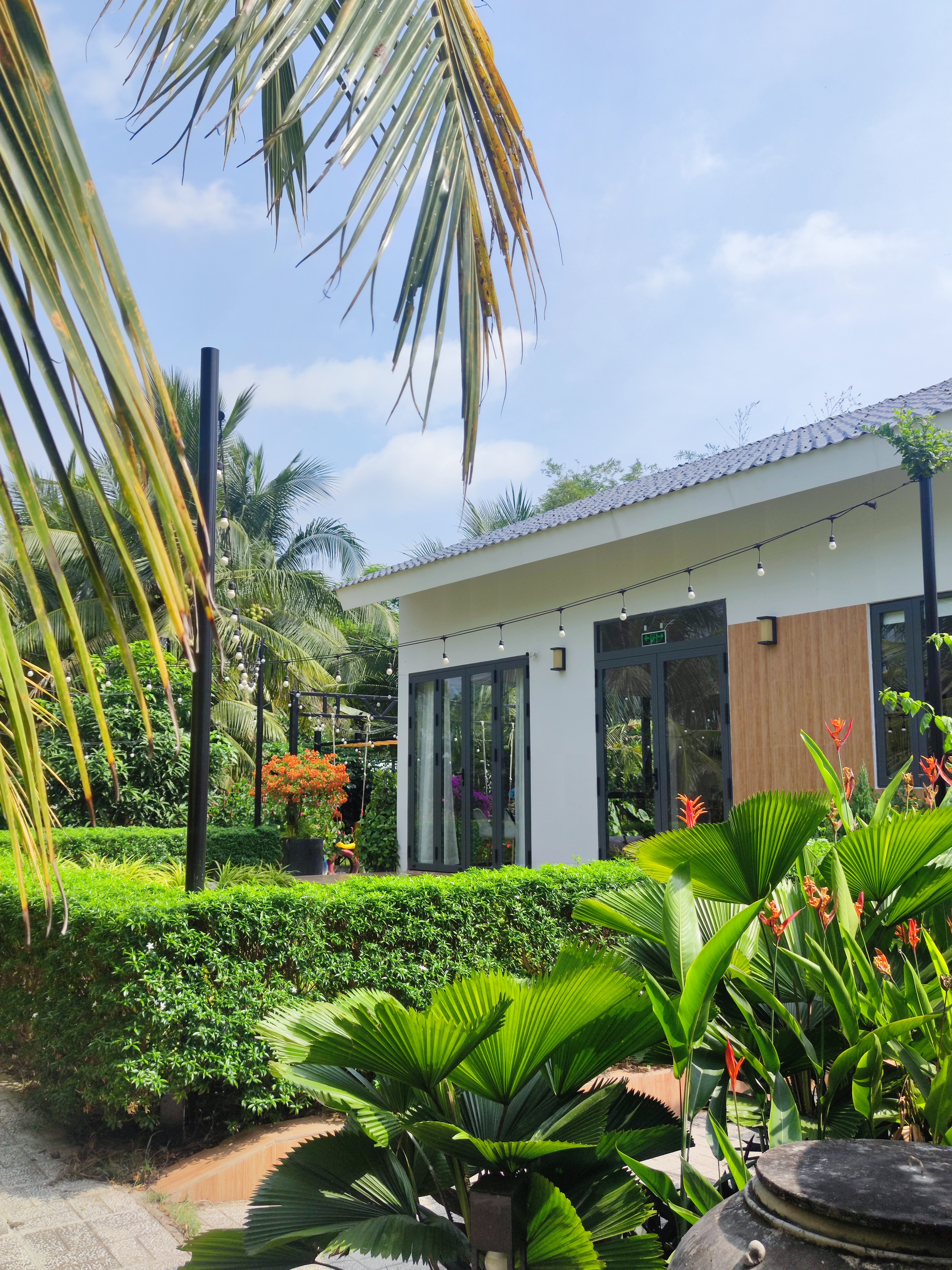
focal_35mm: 32
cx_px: 476
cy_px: 635
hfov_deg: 44.2
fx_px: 1173
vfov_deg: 56.8
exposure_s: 1/2577
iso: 50
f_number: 1.69
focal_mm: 6.72
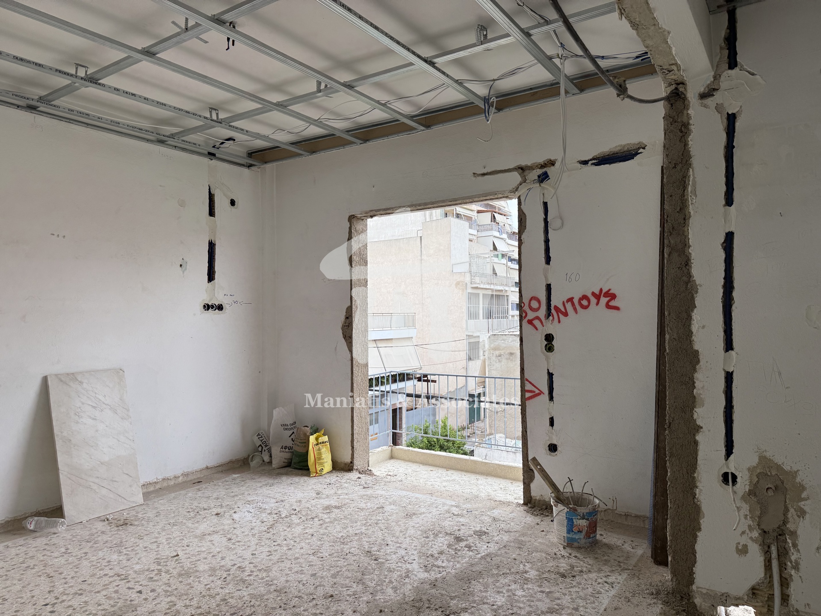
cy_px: 308
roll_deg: +0.6
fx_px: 569
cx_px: 410
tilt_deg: +0.2
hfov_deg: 71.6
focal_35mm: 24
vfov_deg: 56.8
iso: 80
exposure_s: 1/348
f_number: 1.78
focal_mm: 6.76
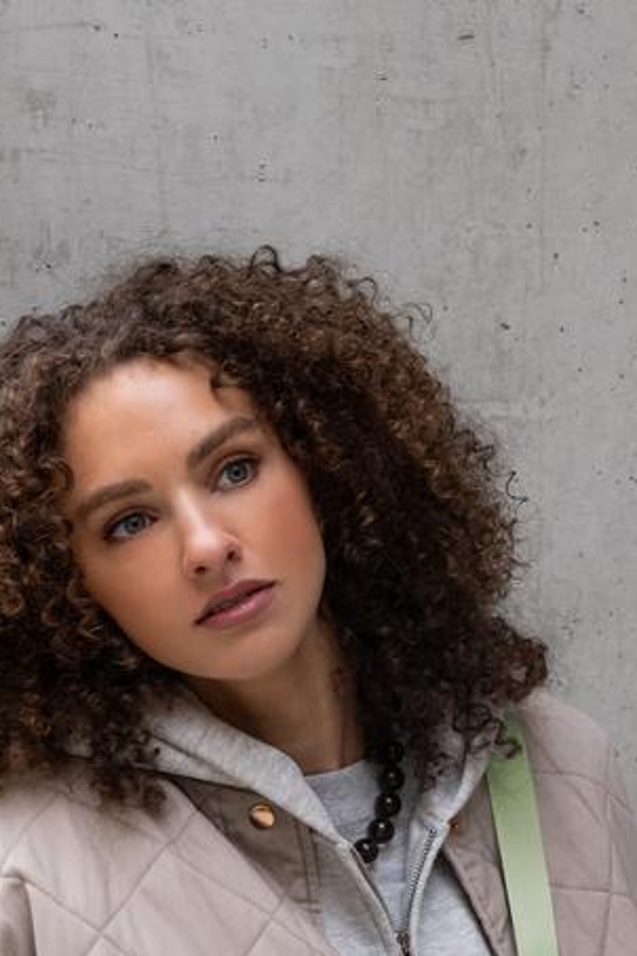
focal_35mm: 139
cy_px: 920
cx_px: 126
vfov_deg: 14.6
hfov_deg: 9.8
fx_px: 3689
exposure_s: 1/320
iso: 1250
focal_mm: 45
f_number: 5
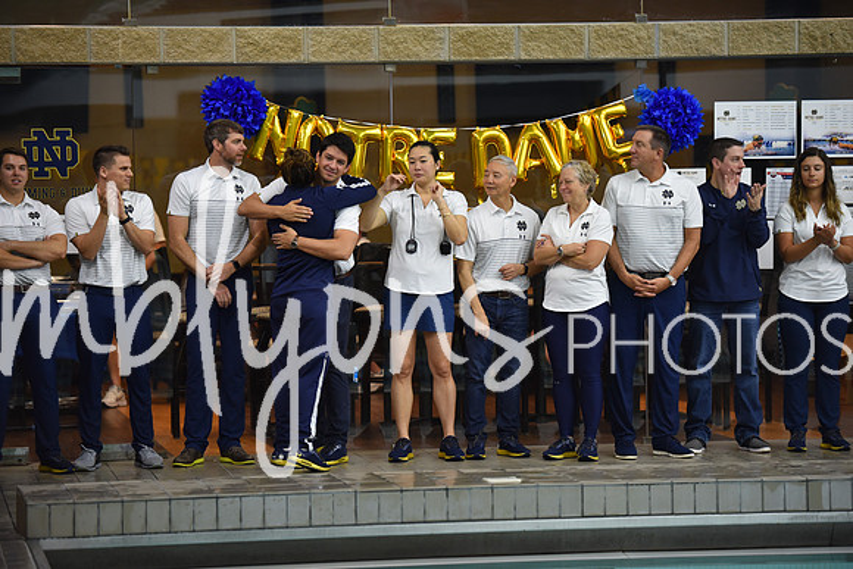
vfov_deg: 10.2
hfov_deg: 15.2
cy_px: 284
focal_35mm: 135
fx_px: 3199
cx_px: 426
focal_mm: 135
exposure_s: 1/500
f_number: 2.8
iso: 1400
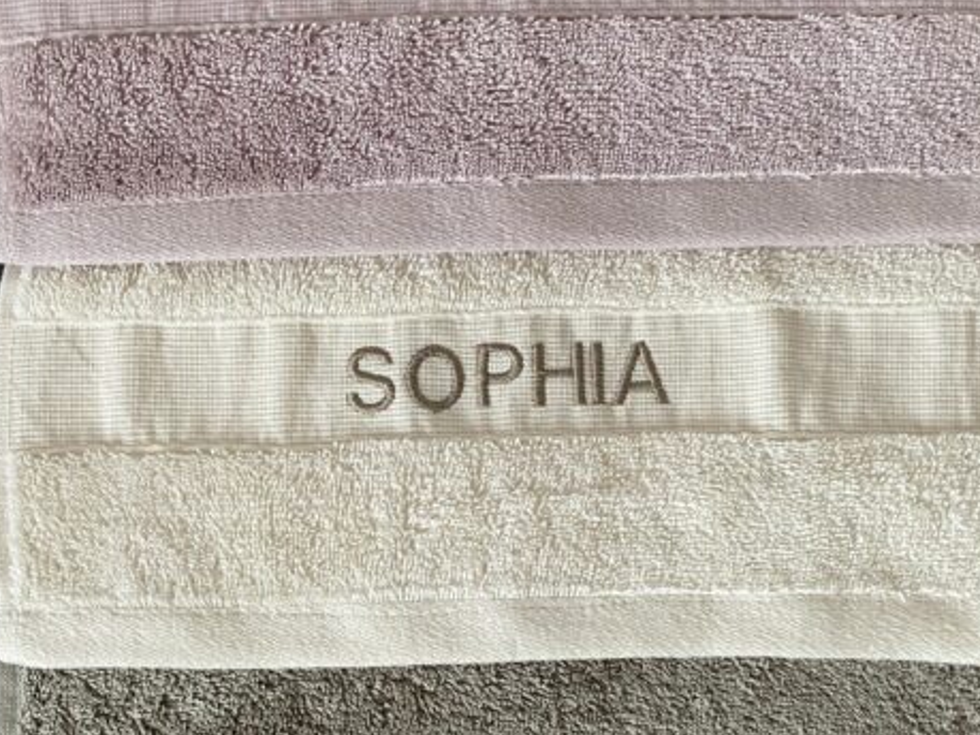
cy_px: 468
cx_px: 523
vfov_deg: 41.4
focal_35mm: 34
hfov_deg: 53.9
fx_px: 962
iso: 250
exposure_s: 1/60
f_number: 1.8
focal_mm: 4.25
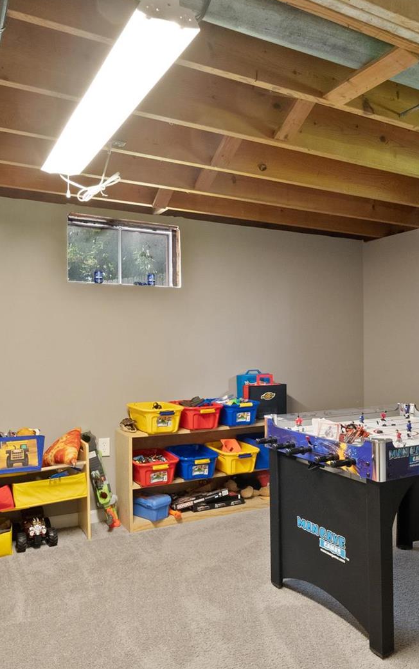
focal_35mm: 25
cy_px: 337
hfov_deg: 49.3
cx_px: 215
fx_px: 457
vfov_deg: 72.5
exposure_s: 1/5
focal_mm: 8
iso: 1600
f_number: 8
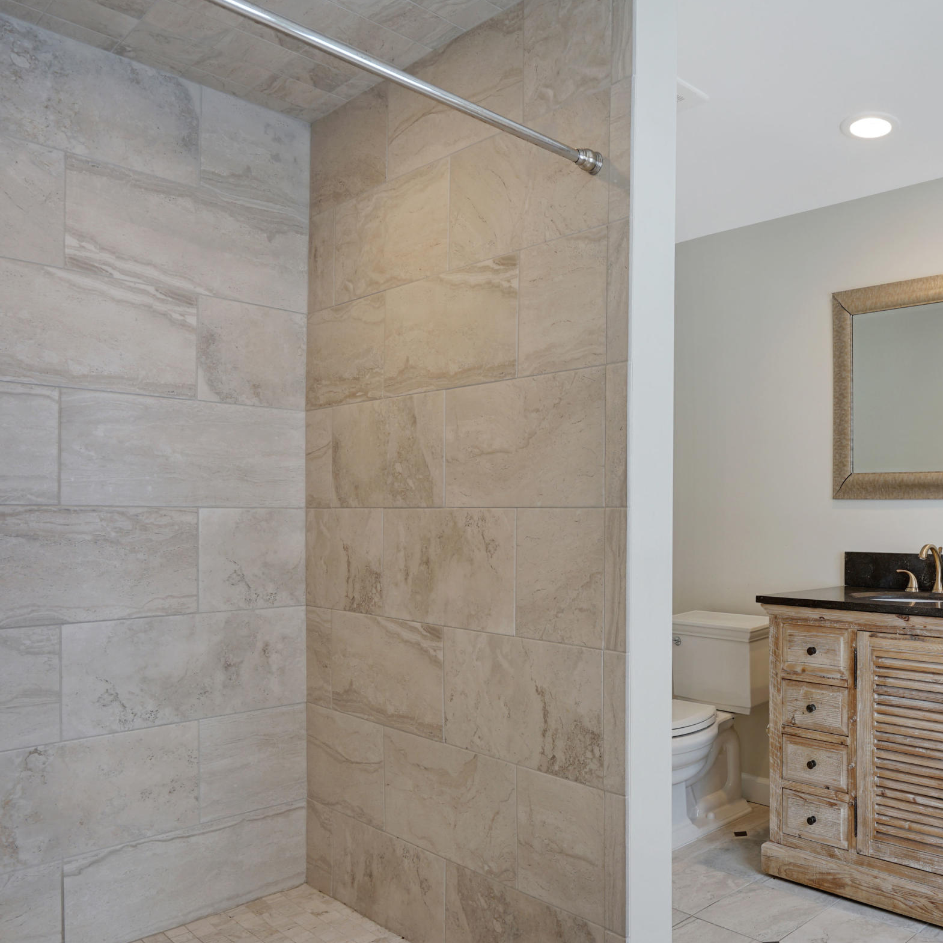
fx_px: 801
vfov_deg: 60.8
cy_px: 521
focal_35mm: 26
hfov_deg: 54.6
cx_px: 815
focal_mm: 16
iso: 200
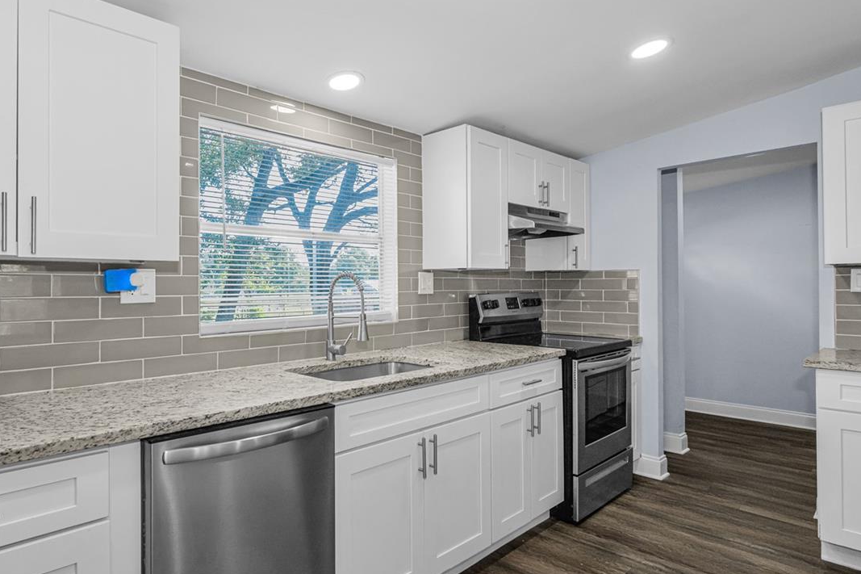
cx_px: 328
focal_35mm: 21
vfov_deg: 59.5
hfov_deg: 79.9
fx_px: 502
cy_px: 284
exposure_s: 1/50
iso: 250
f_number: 8
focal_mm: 14
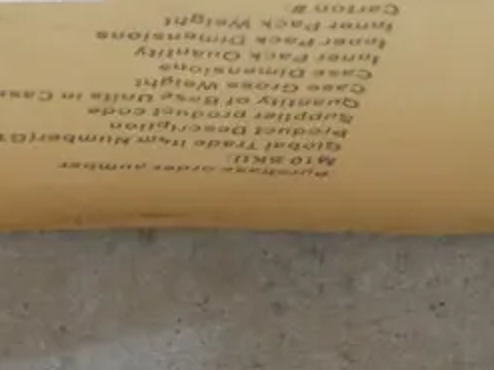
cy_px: -395
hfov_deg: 9.9
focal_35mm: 199
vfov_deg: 7.2
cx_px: 6
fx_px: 2839
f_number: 5.2
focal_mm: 24
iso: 3200
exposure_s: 1/25
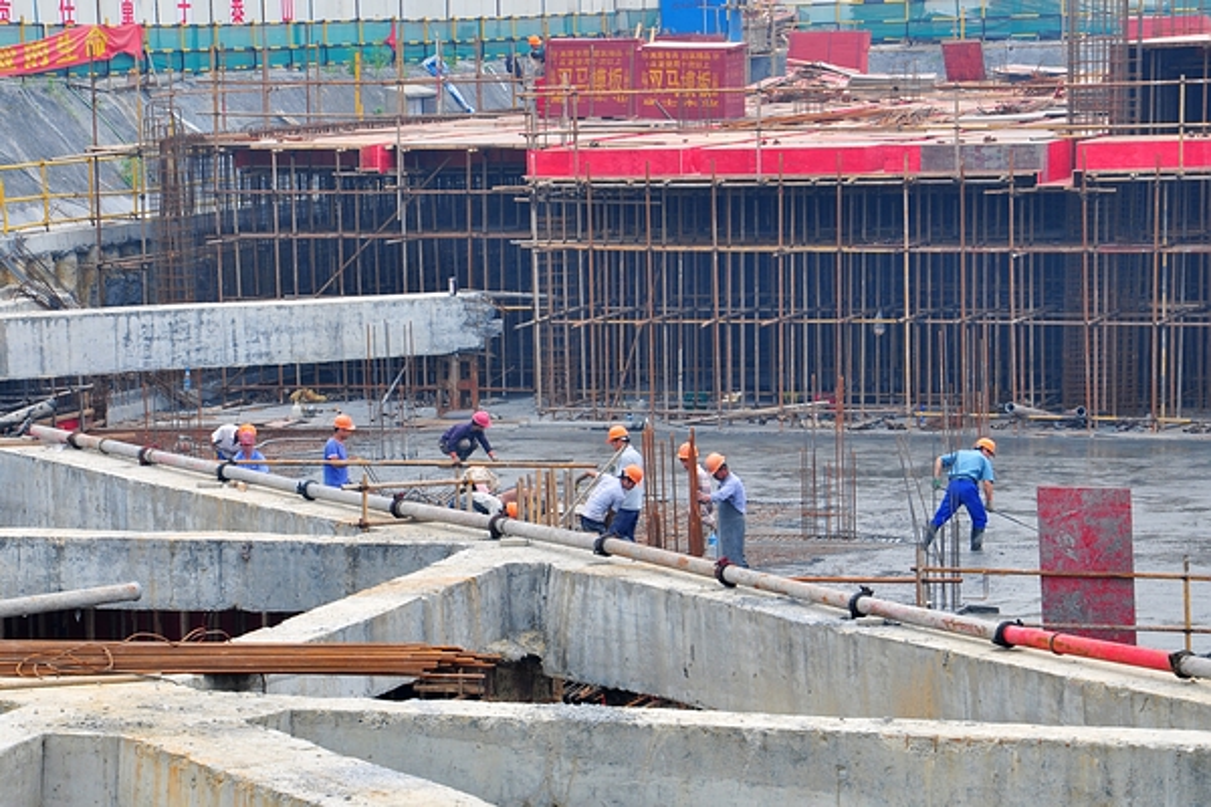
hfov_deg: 16.1
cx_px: 606
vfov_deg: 10.8
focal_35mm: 128
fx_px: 4289
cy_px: 404
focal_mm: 85
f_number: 13
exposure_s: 1/80
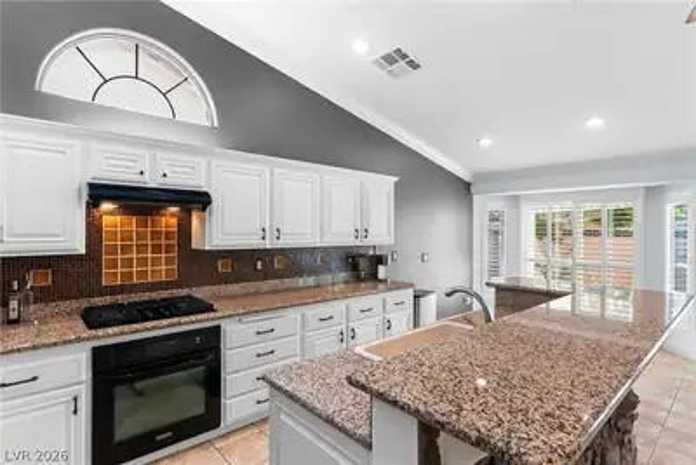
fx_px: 367
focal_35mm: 19
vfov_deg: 64.6
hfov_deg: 86.9
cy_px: 232
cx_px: 348
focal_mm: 19
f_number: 8
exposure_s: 1/6
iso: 400
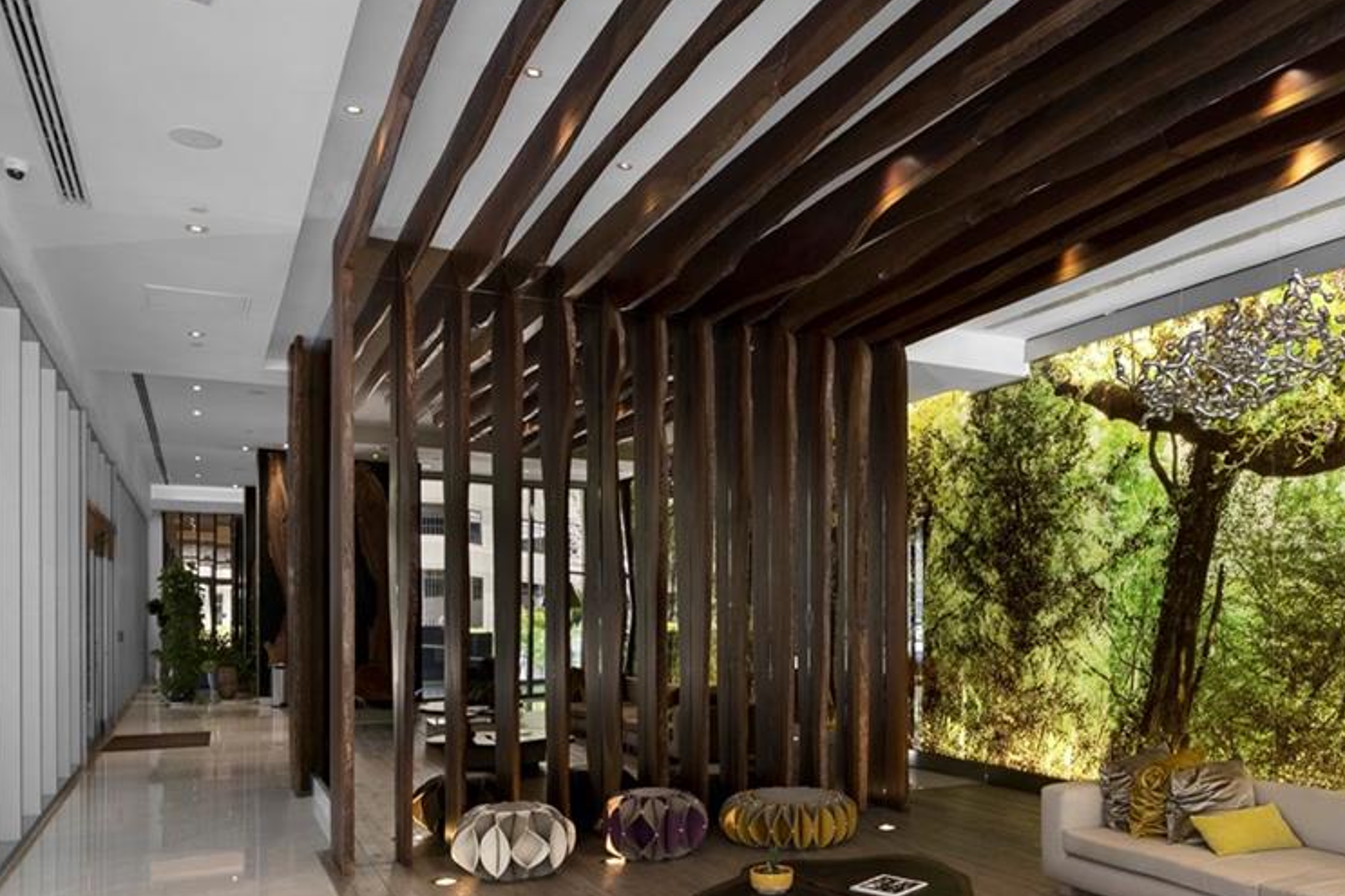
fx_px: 1046
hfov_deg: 65.0
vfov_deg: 45.9
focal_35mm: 28
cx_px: 789
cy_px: 567
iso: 500
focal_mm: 13
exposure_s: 1/60
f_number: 4
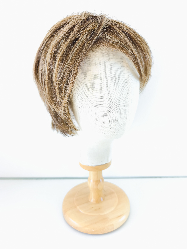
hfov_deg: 58.9
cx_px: 94
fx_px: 166
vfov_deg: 73.9
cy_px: 124
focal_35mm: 23
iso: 50
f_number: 1.65
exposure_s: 1/15
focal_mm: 6.14
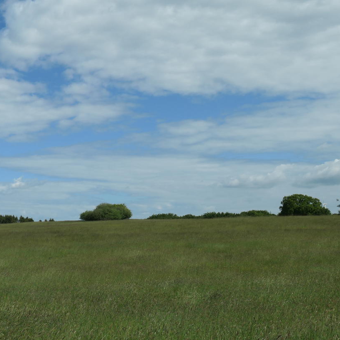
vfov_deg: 30.6
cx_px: 44
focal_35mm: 56
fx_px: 622
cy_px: 178
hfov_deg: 29.5
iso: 200
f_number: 8
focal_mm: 13.1
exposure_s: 1/800
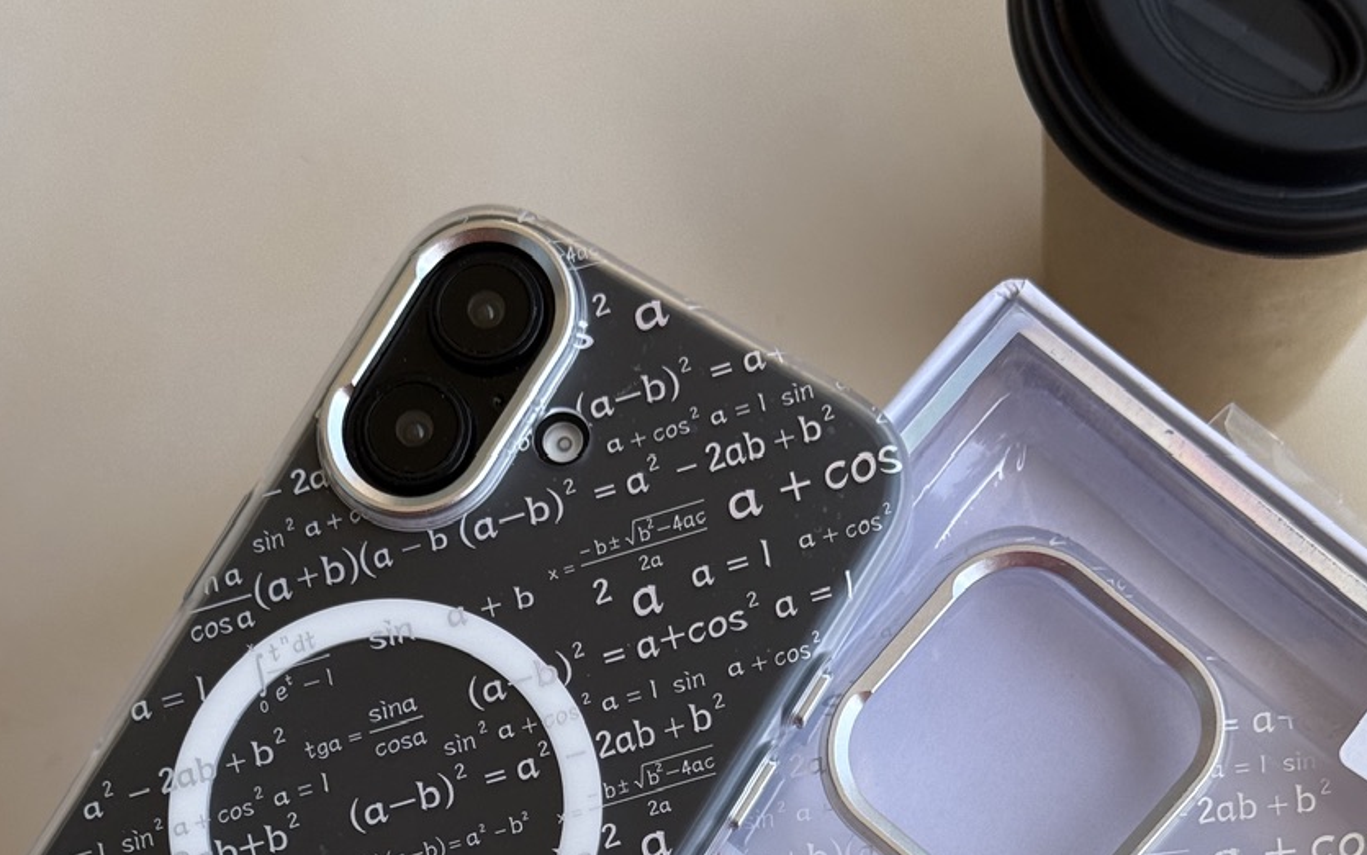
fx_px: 2906
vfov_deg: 16.0
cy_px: 1045
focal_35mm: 78
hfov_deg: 26.5
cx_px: 670
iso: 80
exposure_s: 1/1133
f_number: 1.78
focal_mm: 6.76
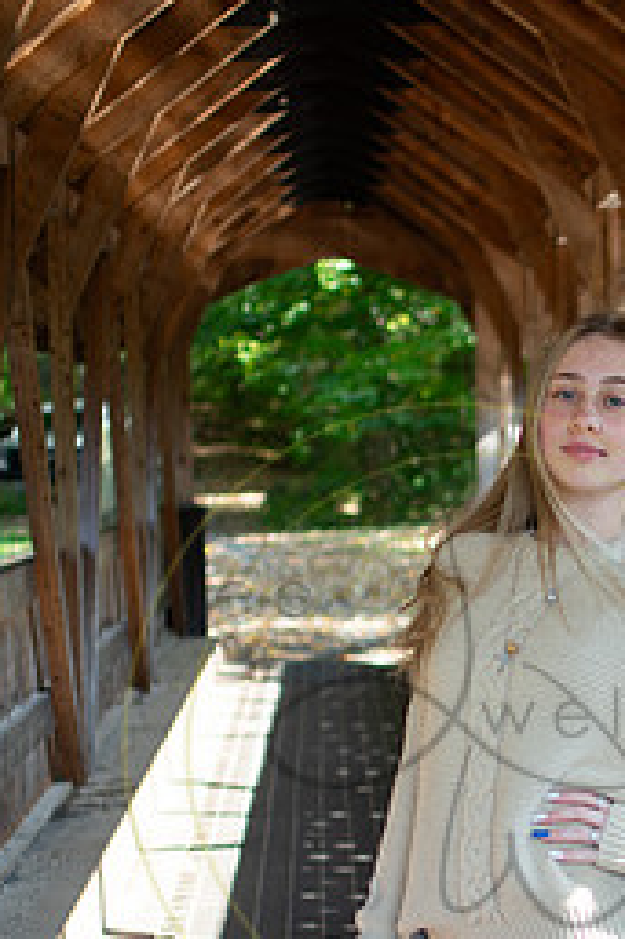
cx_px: 471
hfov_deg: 14.9
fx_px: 2373
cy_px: 738
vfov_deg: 22.1
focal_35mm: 91
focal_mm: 35
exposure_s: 1/200
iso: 100
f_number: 2.5
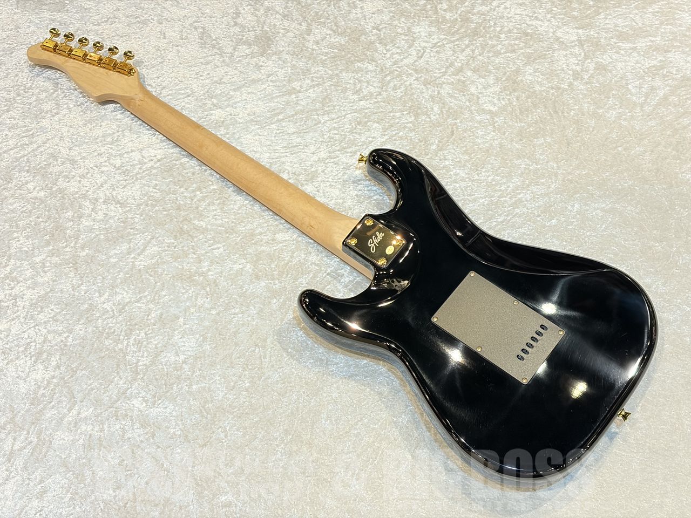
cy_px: 259
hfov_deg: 36.8
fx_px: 1038
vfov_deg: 28.0
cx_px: 346
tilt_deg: -63.3
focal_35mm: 52
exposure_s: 1/40
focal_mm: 5.96
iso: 320
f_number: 1.6
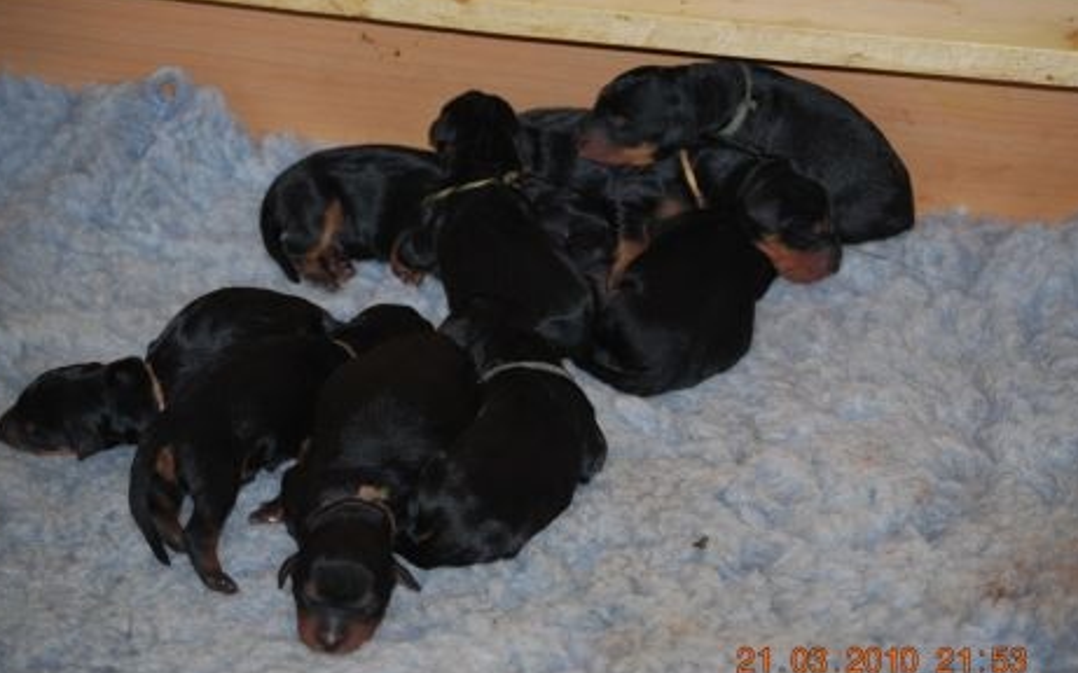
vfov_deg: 9.9
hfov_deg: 15.7
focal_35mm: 133
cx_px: 554
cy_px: 327
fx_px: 3907
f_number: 4.5
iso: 200
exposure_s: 1/60
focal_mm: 80
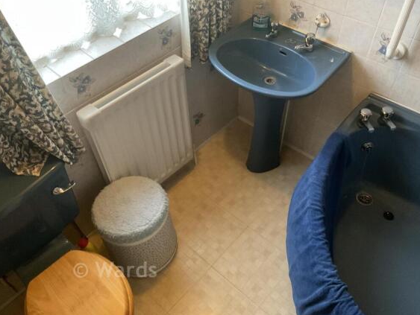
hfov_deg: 59.9
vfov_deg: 46.8
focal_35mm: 30
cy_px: 159
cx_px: 214
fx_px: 364
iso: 500
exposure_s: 1/25
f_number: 1.8
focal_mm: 3
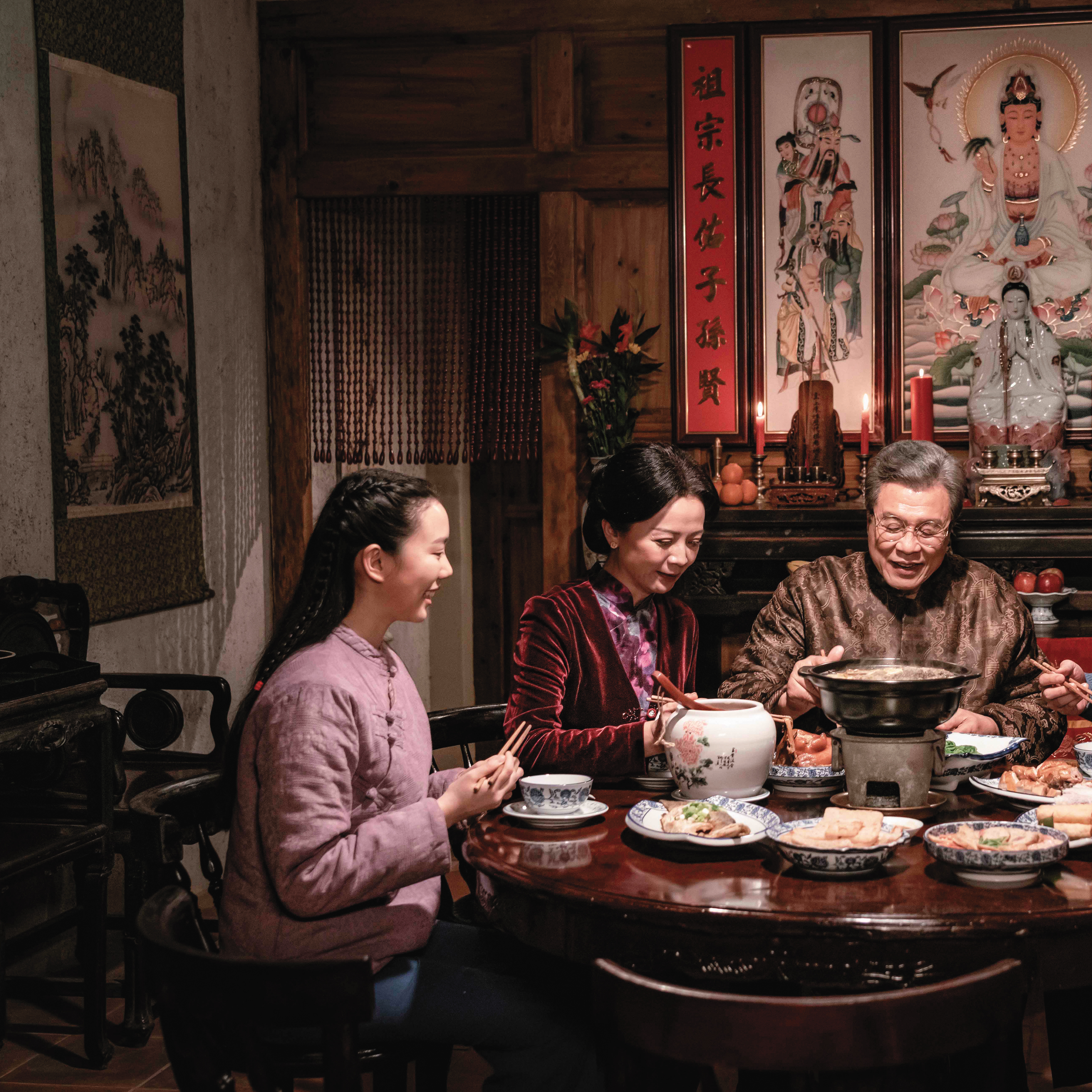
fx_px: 1713
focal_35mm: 48
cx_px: 824
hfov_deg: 34.6
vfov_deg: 35.4
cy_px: 546
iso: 3200
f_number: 4
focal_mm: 37
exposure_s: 1/100
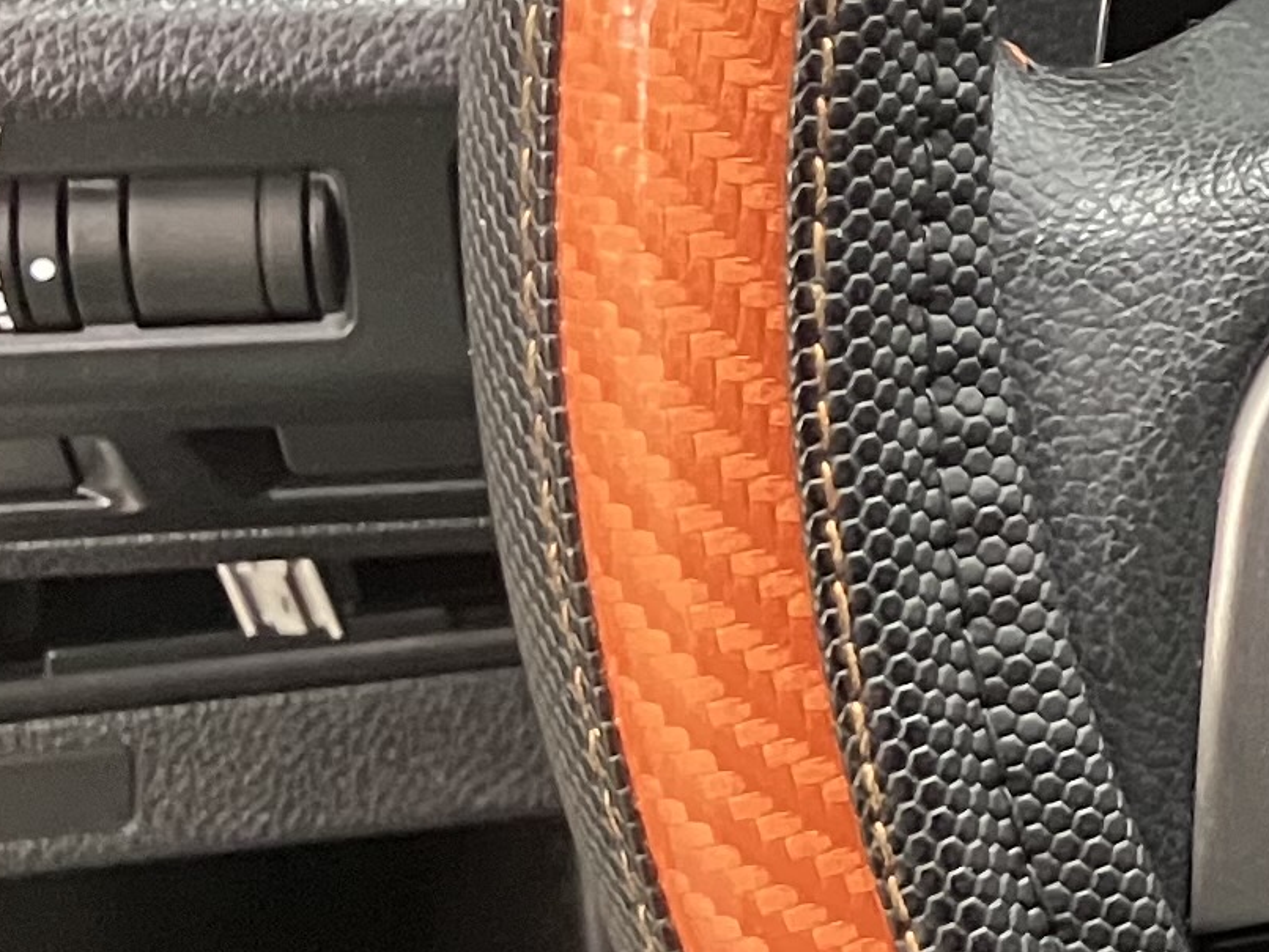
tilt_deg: -32.5
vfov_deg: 10.5
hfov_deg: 11.9
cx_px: 2851
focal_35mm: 140
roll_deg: -9.6
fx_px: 5134
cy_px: 112
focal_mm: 3.99
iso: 320
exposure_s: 1/59
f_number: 1.8
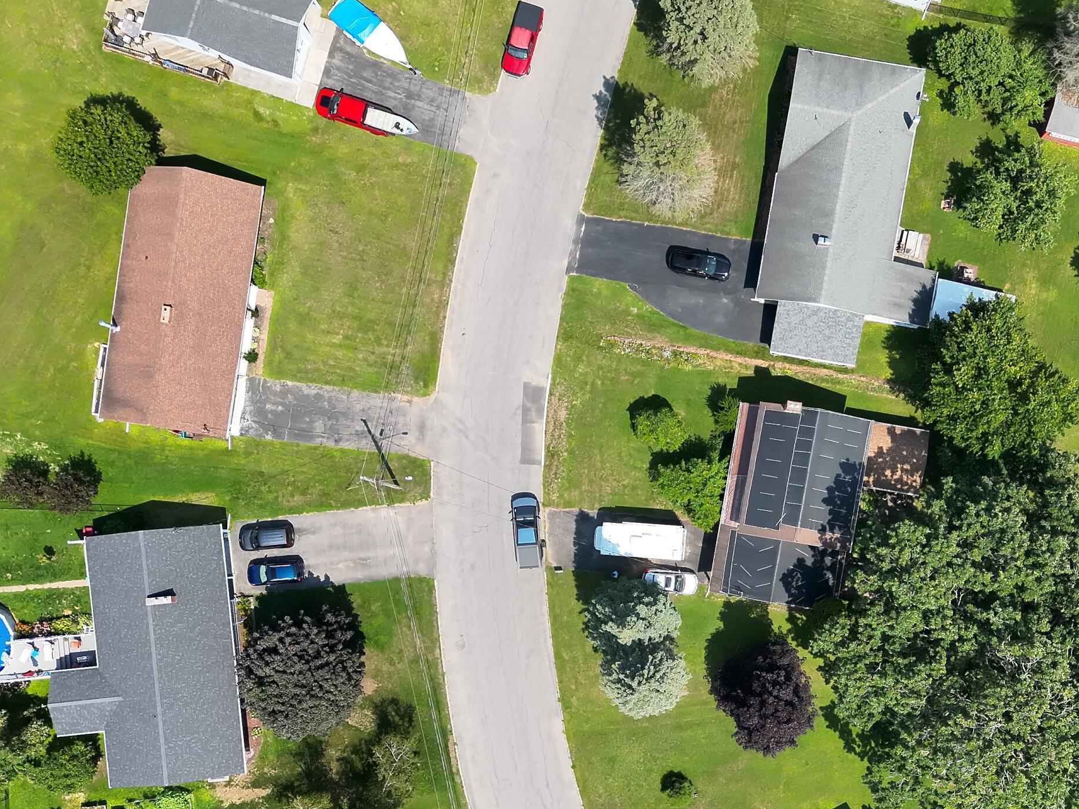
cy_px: 543
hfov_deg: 47.3
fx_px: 1216
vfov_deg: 36.4
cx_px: 696
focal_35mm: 39
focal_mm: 6.72
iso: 210
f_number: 1.7
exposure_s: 1/4000
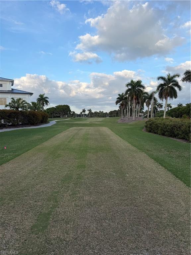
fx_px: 177
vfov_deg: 71.6
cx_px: 96
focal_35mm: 24
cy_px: 128
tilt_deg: -3.6
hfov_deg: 56.8
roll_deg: +1.8
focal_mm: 6.76
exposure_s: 1/1522
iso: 80
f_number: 1.78
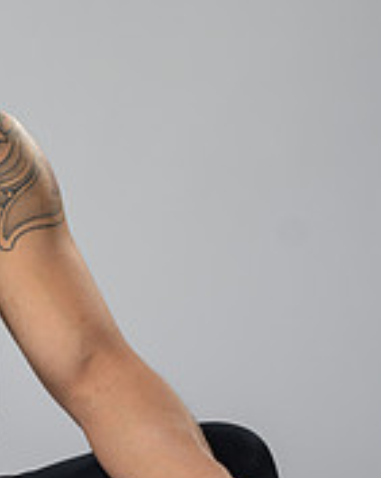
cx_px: 5
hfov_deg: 7.6
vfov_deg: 9.5
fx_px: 2869
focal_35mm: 203
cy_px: 170
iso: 200
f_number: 3.2
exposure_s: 1/160
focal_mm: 85
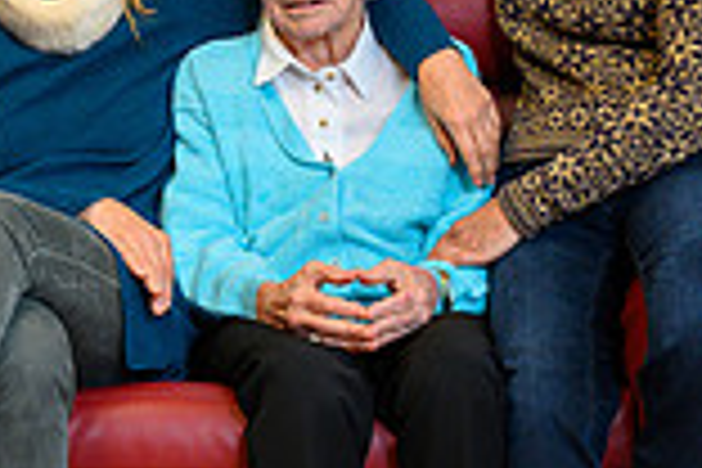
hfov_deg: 17.1
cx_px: 166
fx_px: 2320
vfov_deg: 11.5
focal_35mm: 119
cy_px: 189
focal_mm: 32
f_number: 4
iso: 800
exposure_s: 1/100
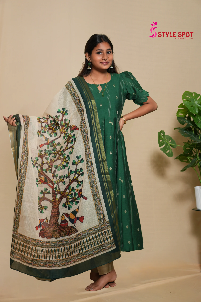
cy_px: 151
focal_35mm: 75
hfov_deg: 18.2
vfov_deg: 27.0
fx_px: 628
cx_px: 100
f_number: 1.8
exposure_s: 1/125
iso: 160
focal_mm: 50
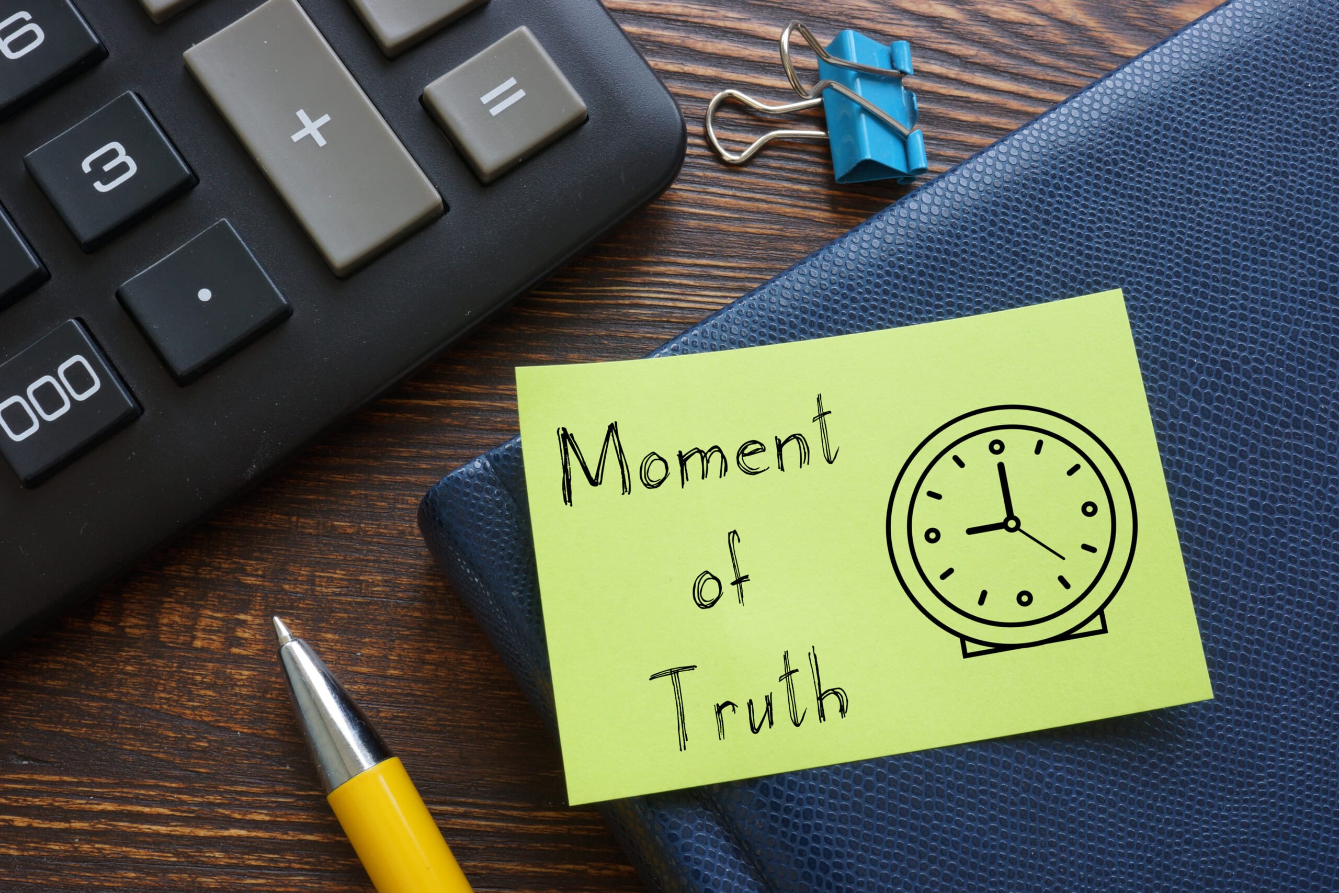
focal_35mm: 45
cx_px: 670
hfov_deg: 43.6
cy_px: 446
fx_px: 1674
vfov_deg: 29.9
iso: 200
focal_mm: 30
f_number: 20
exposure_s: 1/2
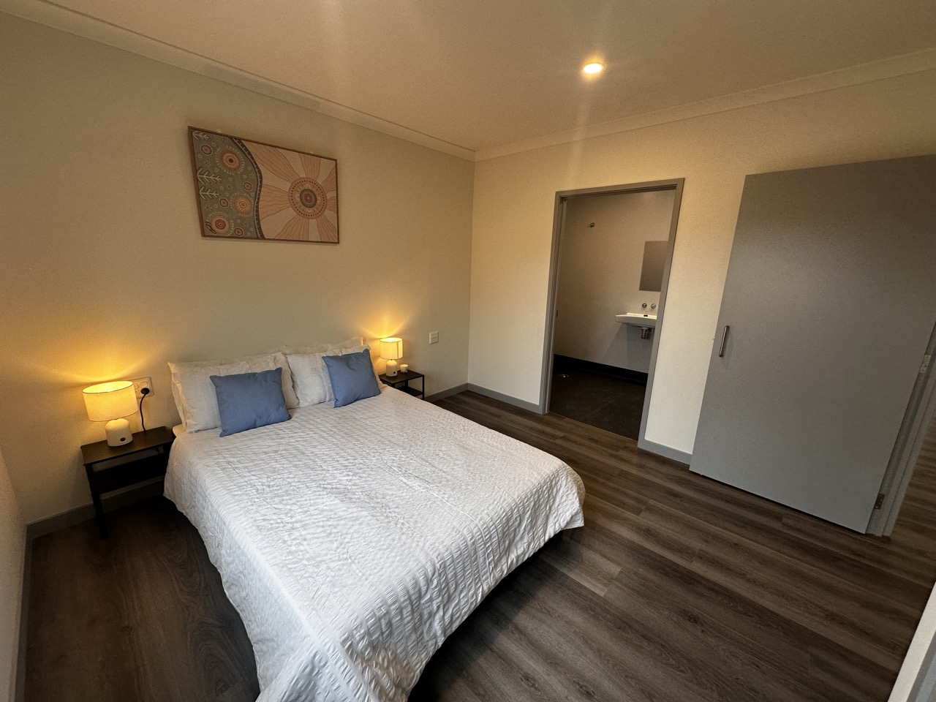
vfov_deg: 85.7
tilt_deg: -13.1
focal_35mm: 14
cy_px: 351
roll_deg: -1.3
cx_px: 468
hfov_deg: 102.1
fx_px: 379
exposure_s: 1/100
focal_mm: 2.22
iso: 100
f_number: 2.2
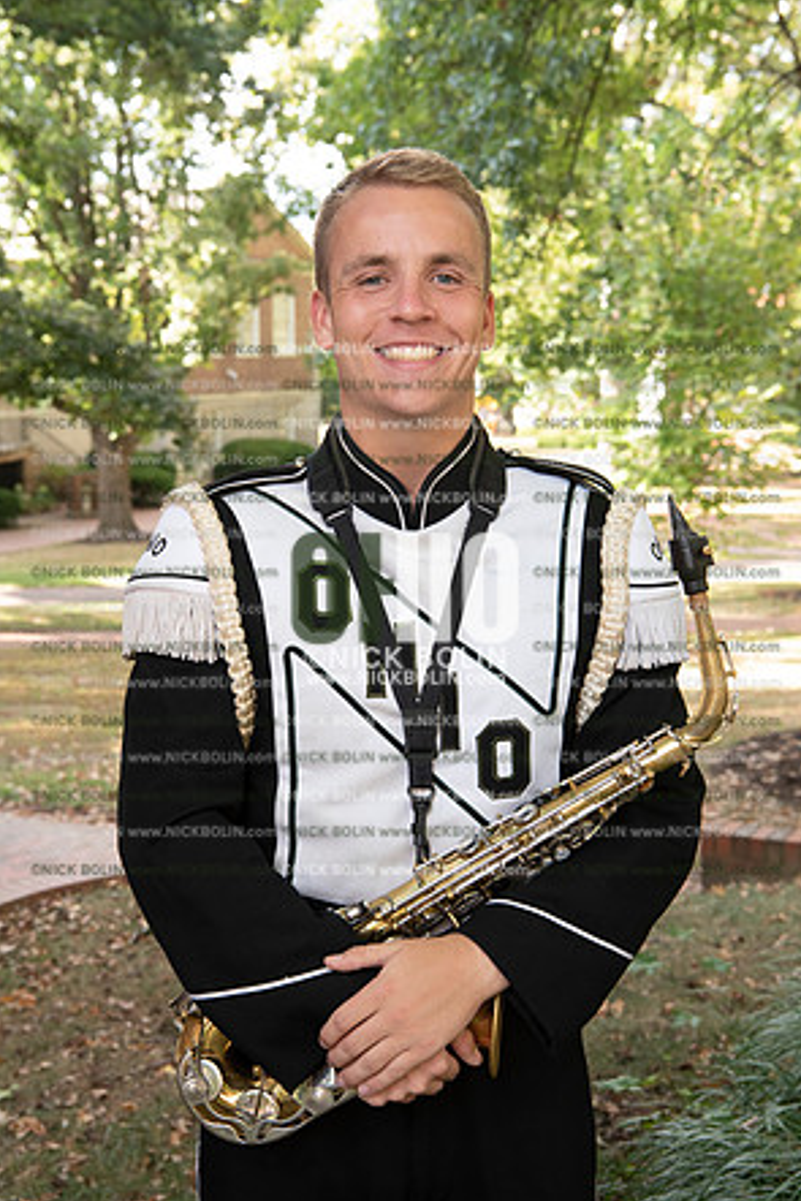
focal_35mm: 56
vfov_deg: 35.6
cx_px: 405
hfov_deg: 24.2
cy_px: 609
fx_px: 1867
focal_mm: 55
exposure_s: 1/100
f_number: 8
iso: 800
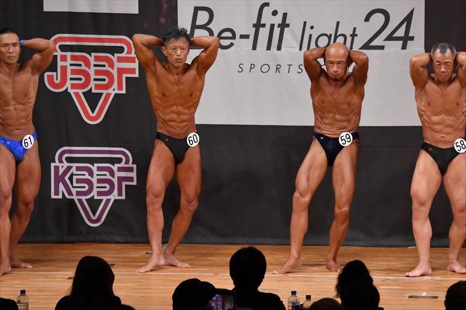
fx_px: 3299
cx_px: 233
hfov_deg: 8.1
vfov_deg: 5.4
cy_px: 155
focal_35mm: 255
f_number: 5.6
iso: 6400
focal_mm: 170
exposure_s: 1/400
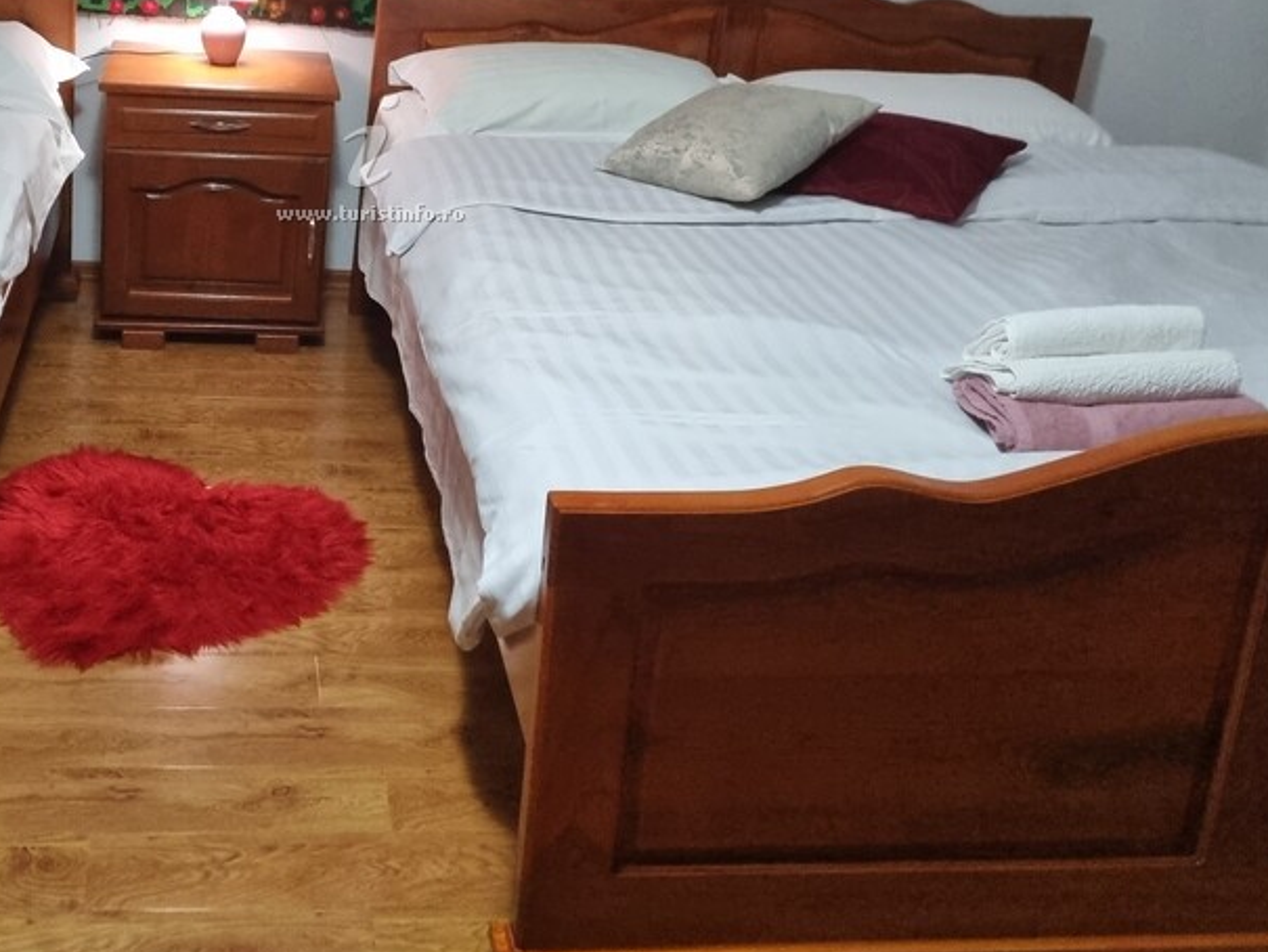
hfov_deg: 42.2
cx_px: 392
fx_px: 1612
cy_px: 176
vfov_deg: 31.9
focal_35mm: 44
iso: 640
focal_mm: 5.4
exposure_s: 1/50
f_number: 1.8
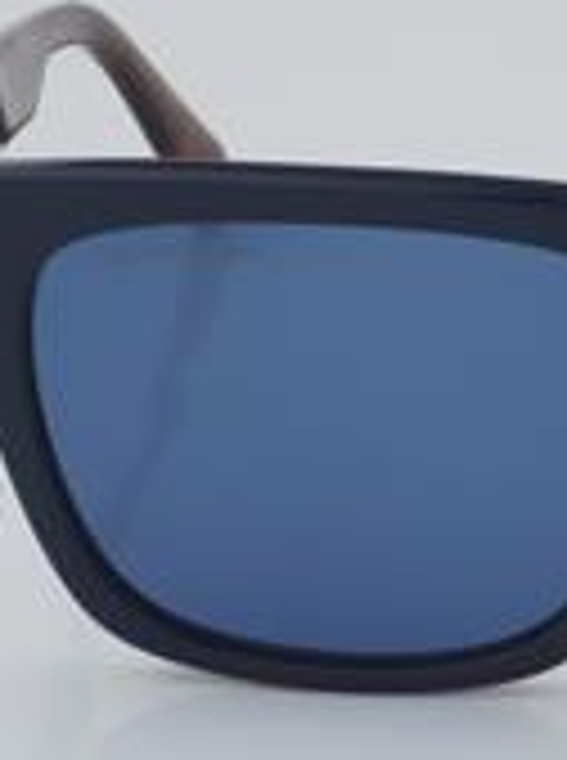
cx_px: 788
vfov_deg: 10.5
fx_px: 4125
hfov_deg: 7.7
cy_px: 450
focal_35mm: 188
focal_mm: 55
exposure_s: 1/4
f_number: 32
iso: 100
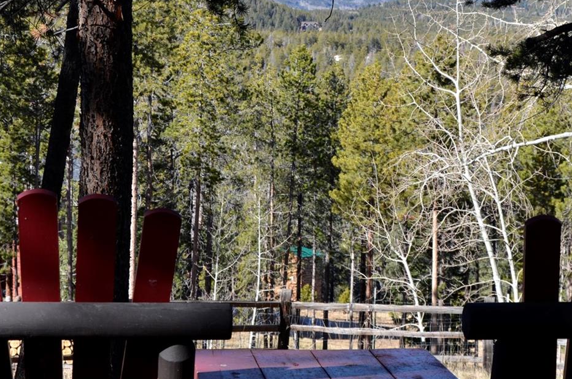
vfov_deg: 13.2
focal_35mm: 103
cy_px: 104
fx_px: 1633
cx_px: 358
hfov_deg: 19.8
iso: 200
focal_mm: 40
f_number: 8
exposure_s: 1/250
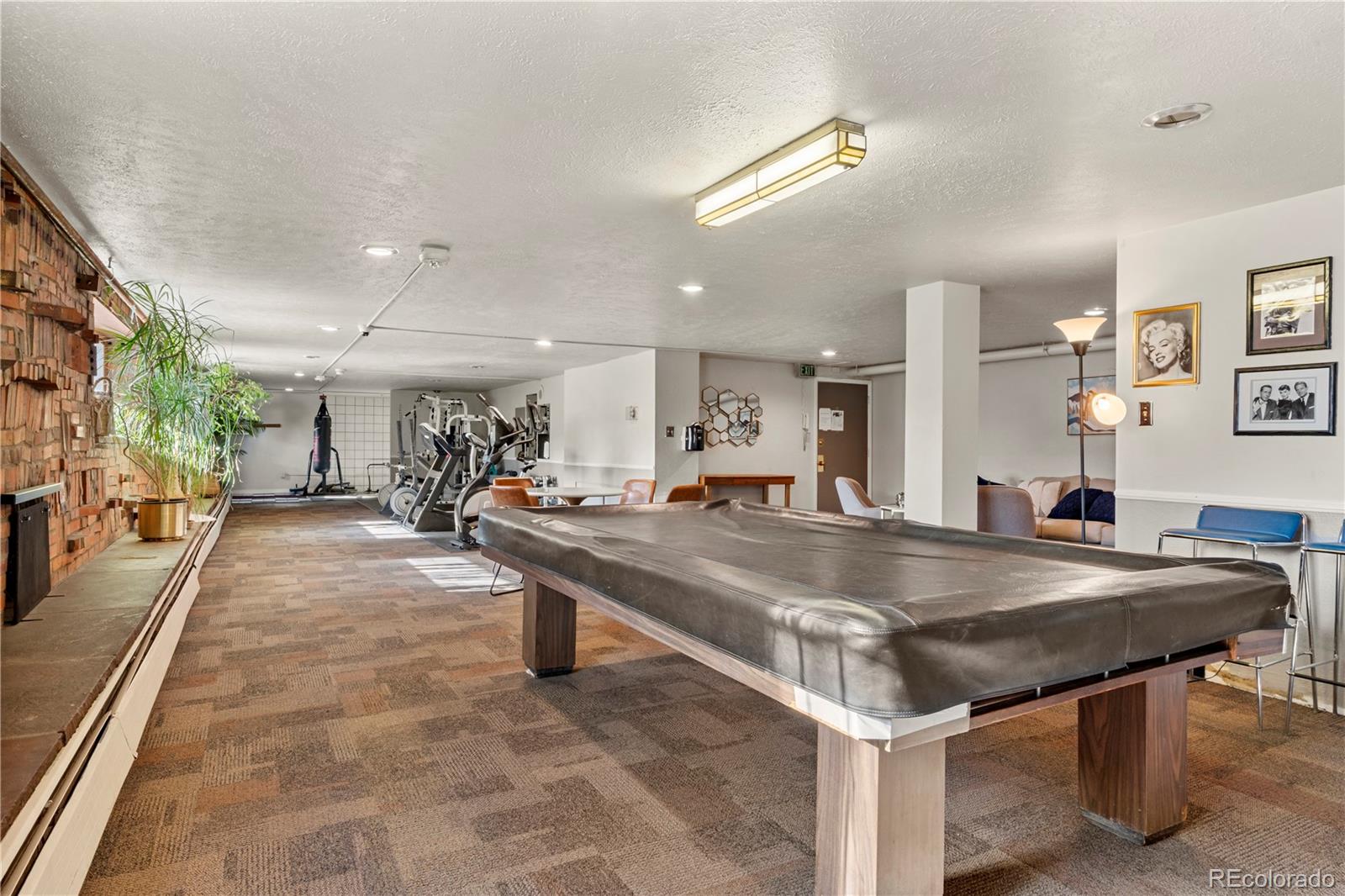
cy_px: 448
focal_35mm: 20
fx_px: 766
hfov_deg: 82.6
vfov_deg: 60.7
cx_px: 672
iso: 320
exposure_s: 1.6
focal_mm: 20.5
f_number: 16
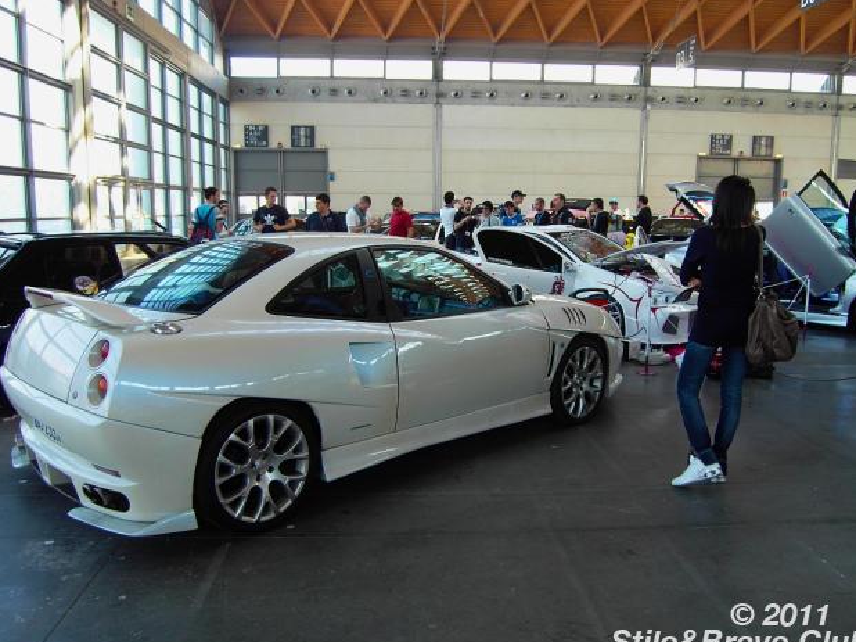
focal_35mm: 29
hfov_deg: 61.7
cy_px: 330
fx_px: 717
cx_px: 431
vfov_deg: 48.2
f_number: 2.8
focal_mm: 6
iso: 100
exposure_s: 1/60
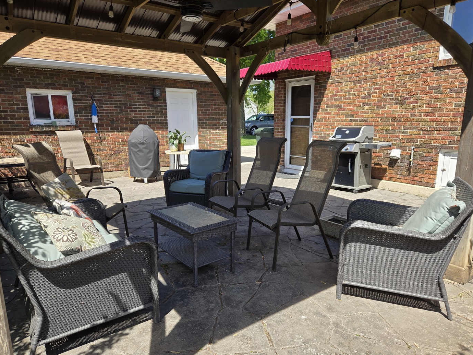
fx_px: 328
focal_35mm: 24
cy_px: 184
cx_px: 243
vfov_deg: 56.8
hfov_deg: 71.6
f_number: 1.8
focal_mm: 5.4
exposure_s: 1/720
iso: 25
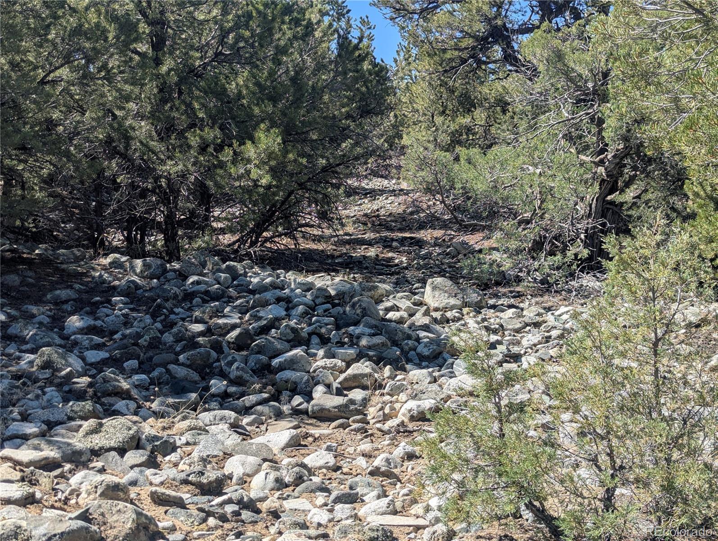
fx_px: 997
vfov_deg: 30.3
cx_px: 359
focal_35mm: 48
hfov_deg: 39.6
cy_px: 270
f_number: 1.85
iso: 42
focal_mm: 6.81
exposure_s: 1/1357
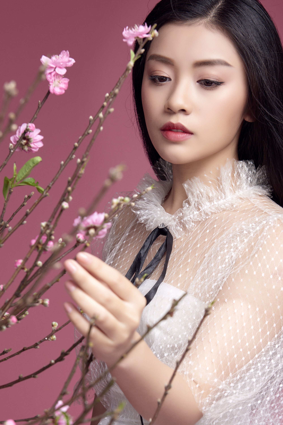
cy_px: 212
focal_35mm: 70
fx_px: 825
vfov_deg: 28.8
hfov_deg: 19.5
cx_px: 142
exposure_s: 1/160
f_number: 8
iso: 50
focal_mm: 70
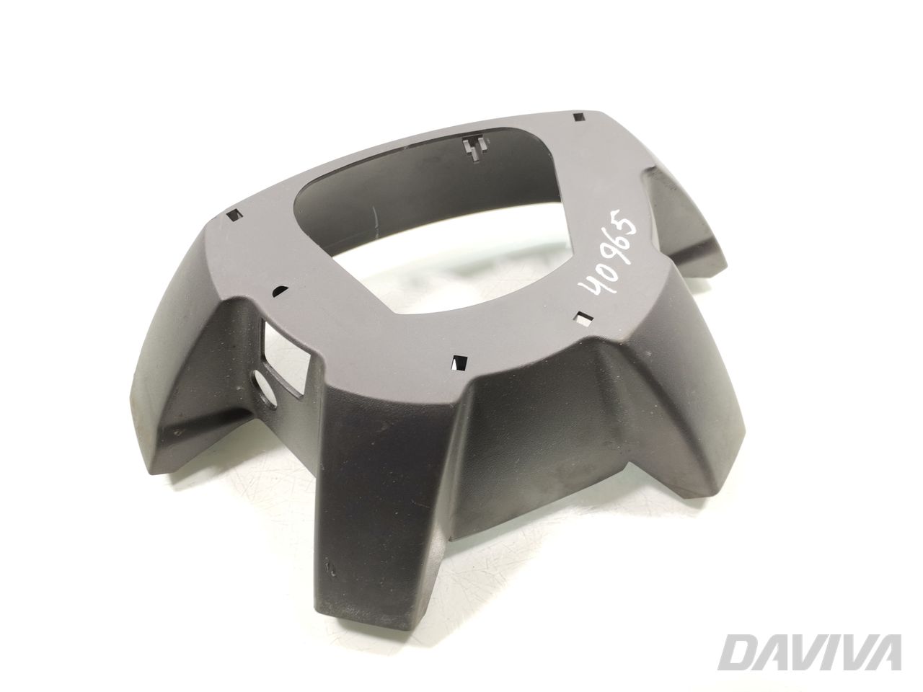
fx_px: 693
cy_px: 346
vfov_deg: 53.1
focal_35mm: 26
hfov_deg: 67.3
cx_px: 462
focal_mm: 4.75
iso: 50
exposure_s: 1/50
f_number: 1.8
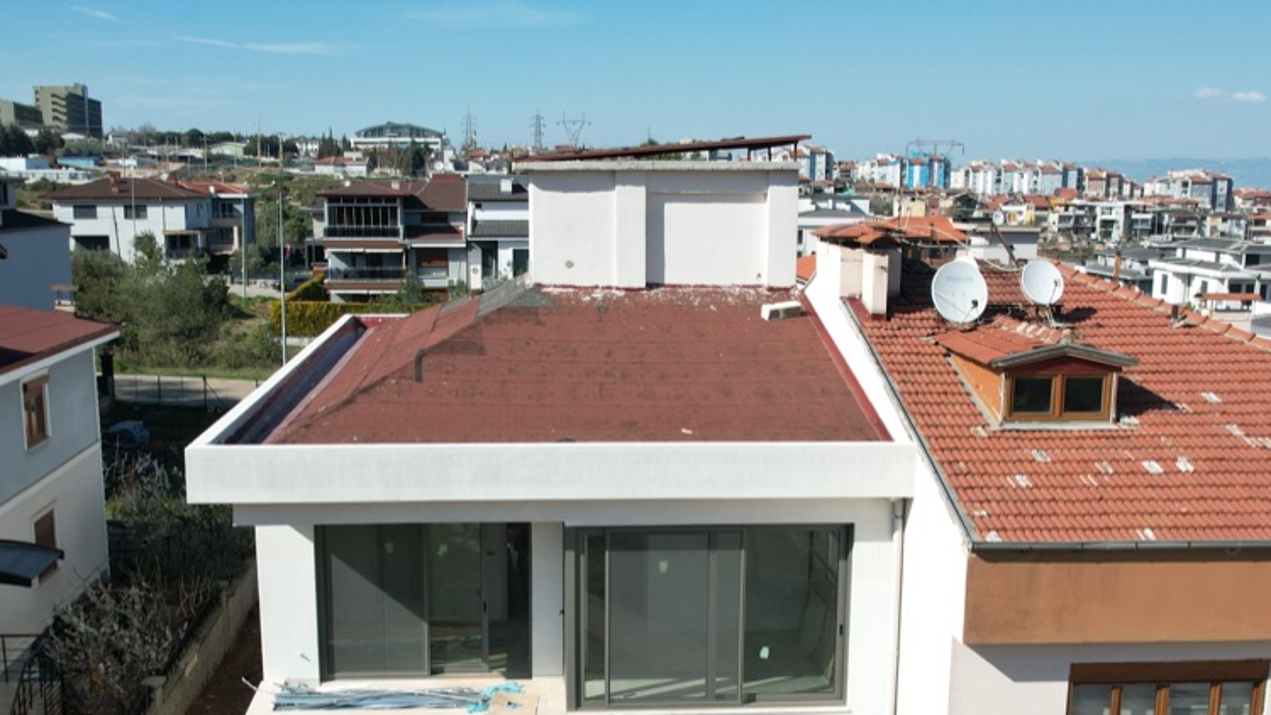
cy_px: 514
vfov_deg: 27.4
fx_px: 1449
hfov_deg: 47.3
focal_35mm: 43
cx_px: 619
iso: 100
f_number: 2.8
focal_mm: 8.38
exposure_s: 1/2000
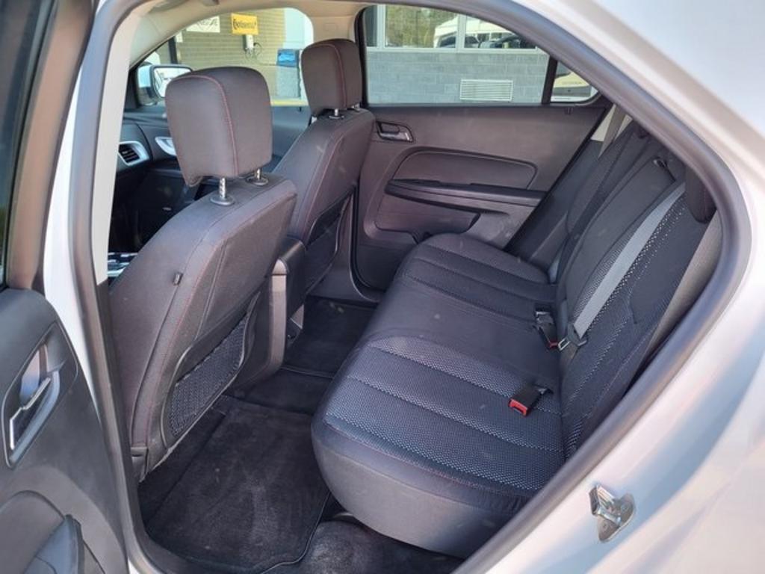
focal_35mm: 26
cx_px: 382
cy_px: 287
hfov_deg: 67.3
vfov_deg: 53.1
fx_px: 575
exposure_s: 1/120
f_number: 1.8
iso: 100
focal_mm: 5.4
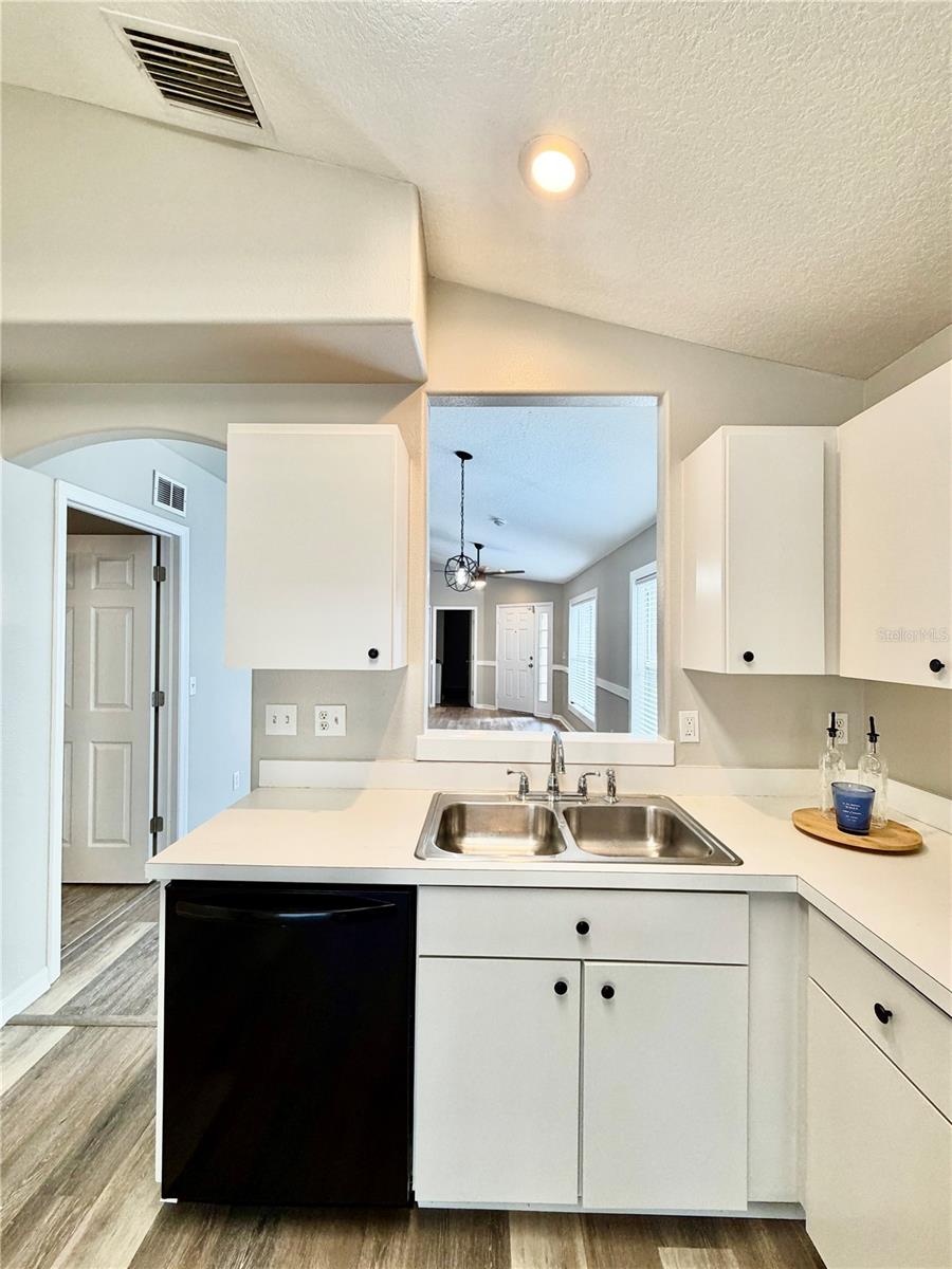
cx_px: 476
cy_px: 634
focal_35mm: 14
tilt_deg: +0.9
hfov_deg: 85.7
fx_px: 513
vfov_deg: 102.1
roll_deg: -0.9
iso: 160
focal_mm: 2.22
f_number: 2.2
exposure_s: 1/120
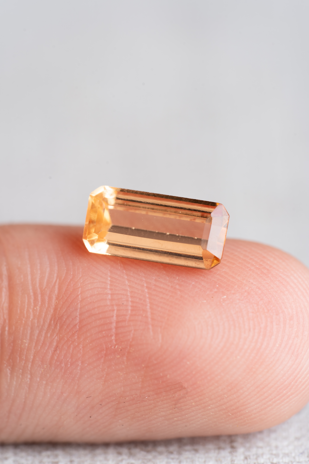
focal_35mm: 90
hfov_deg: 15.2
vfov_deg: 22.6
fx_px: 1159
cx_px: 154
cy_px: 232
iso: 100
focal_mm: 90
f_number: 7.1
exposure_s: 1/10
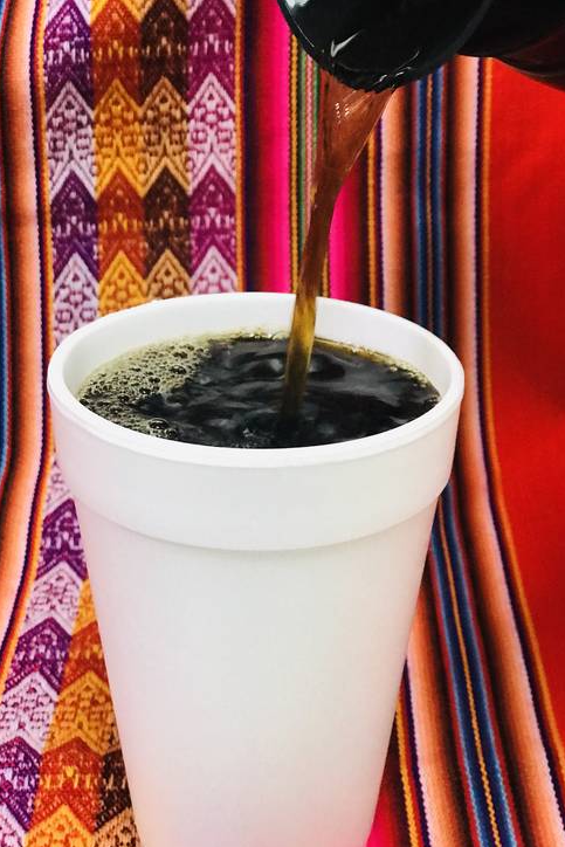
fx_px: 1412
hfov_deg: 22.6
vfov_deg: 33.4
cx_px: 299
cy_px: 428
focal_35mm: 60
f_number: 2.8
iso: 500
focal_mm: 6.6
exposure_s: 1/60
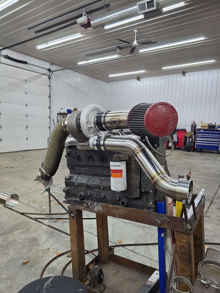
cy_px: 146
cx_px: 110
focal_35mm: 23
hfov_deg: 58.9
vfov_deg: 73.9
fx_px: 195
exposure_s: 1/120
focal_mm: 6.3
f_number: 1.7
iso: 160
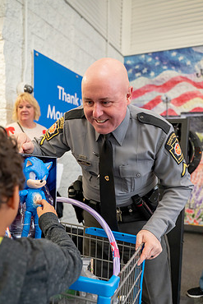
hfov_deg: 38.8
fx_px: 287
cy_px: 180
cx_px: 87
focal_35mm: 34
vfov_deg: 55.4
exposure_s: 1/1000
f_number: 2.8
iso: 3200
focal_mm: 28
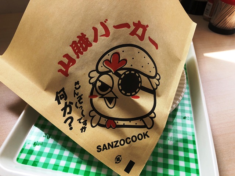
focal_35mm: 28
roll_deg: +1.2
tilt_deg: -44.0
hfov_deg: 63.4
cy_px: 88
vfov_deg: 49.7
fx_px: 190
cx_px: 118
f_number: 1.8
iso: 20
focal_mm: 3.99
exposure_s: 1/211
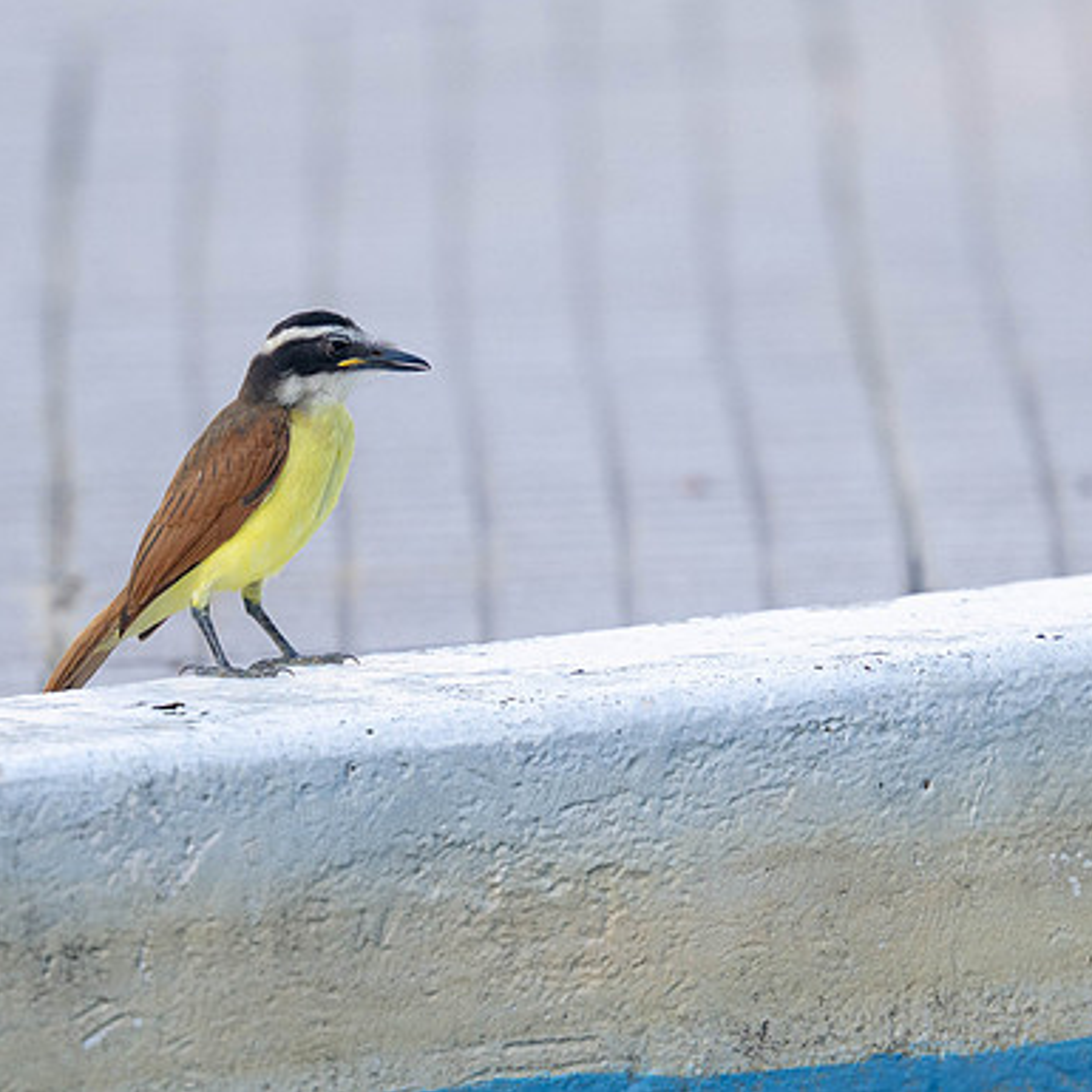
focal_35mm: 1256
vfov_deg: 1.4
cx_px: 605
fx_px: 44827
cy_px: 572
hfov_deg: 1.4
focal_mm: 400
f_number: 2.8
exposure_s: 1/1000
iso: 250
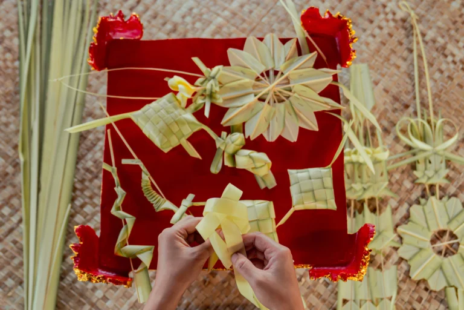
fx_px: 516
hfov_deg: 48.5
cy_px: 155
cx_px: 232
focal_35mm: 40
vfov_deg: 33.4
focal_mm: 27
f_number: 2.8
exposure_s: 1/1000
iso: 640
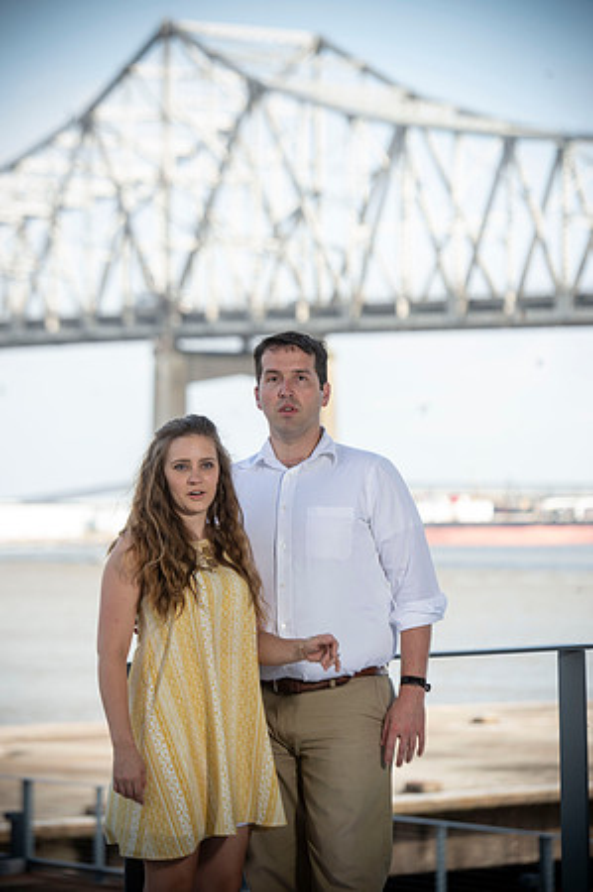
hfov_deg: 10.5
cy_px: 446
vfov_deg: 15.8
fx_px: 3219
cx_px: 296
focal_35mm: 130
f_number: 4.5
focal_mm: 130
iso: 50
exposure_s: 1/200
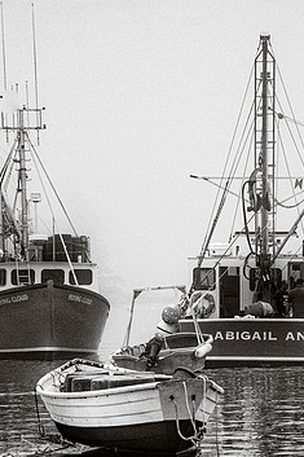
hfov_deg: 6.8
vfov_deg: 10.2
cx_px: 150
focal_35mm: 201
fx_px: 2548
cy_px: 256
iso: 640
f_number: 5.6
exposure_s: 1/4000
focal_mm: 105
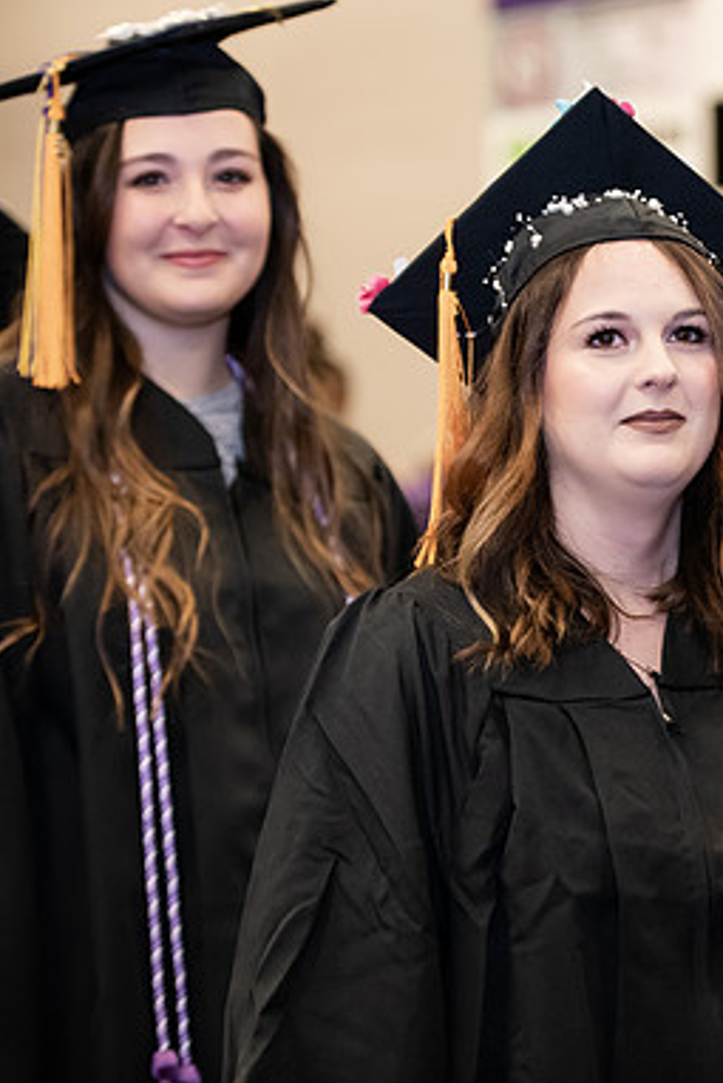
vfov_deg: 15.9
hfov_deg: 10.5
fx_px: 3882
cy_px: 540
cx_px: 732
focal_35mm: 129
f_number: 3.2
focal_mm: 85
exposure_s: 1/200
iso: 2000
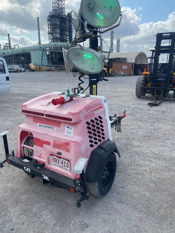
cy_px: 116
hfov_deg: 53.1
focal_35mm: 26
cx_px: 88
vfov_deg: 67.3
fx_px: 175
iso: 32
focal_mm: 4.25
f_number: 1.8
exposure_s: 1/1866
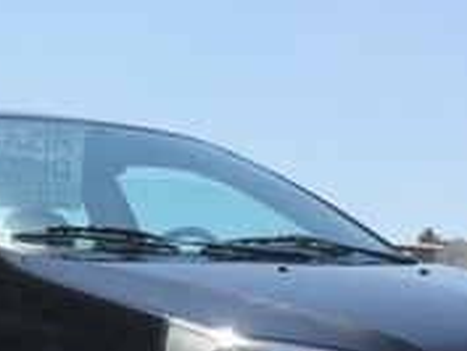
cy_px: 434
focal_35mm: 108
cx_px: 69
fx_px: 1458
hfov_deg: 18.0
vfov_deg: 13.3
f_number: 2.2
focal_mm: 4.15
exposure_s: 1/1883
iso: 32
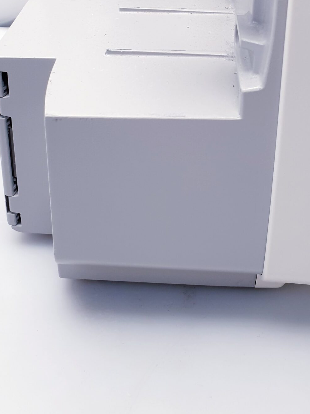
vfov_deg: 35.2
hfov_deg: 29.0
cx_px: 186
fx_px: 597
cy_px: 16
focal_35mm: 50
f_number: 2.4
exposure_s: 1/50
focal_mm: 4.3
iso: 80
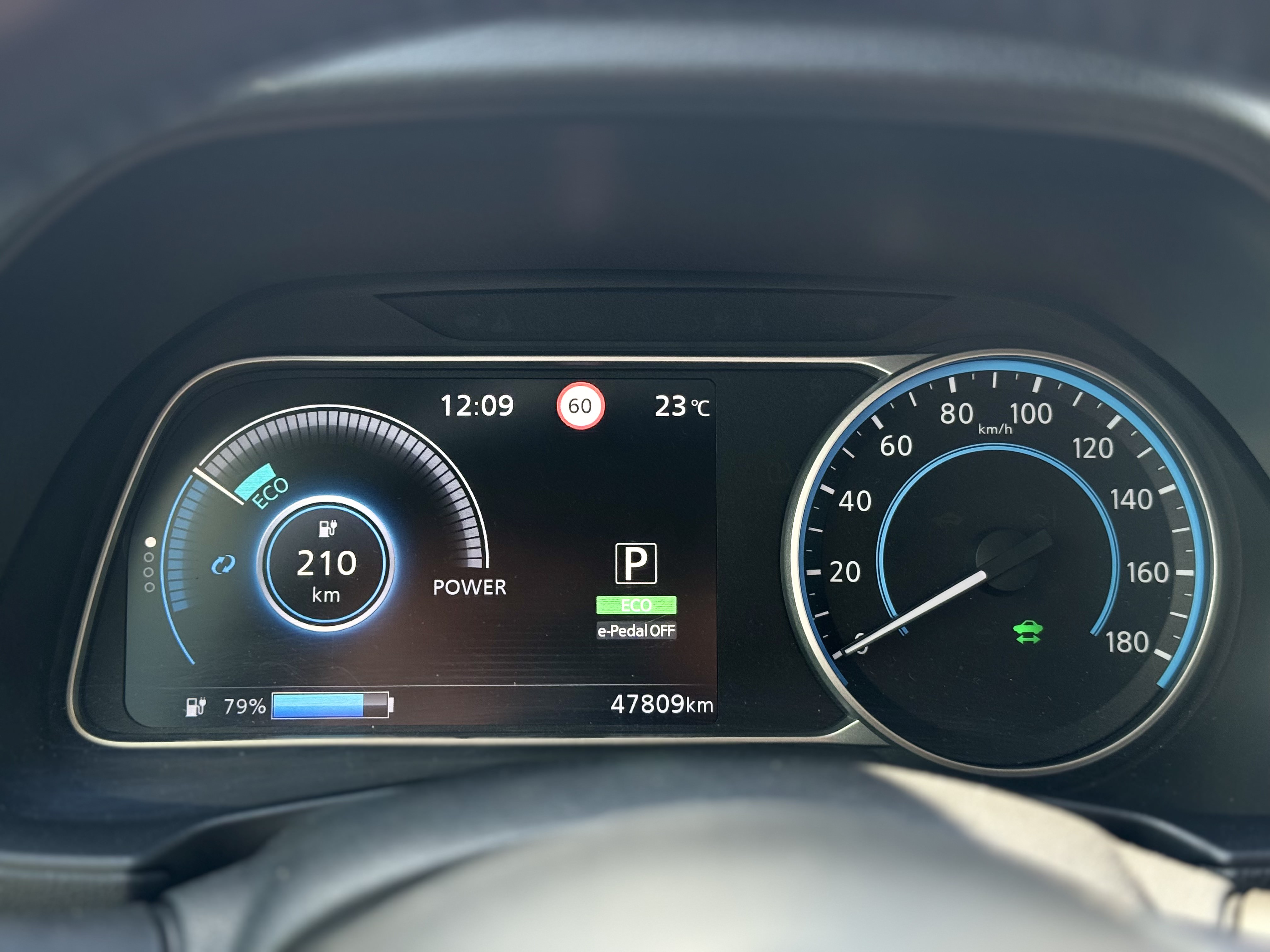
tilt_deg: -19.3
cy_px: 476
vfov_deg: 30.3
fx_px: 1761
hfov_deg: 39.7
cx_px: 635
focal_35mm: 48
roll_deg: +0.3
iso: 160
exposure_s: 1/210
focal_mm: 6.76
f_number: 1.78
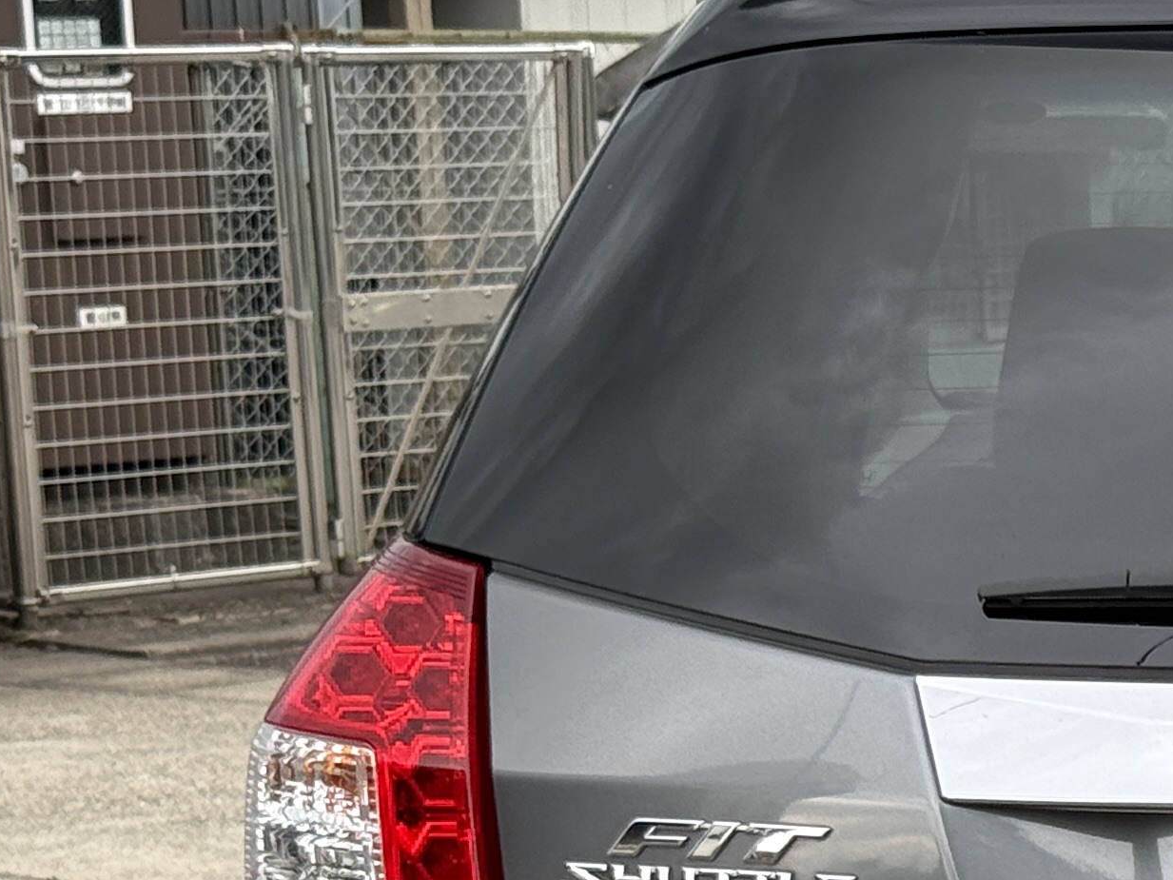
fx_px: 5321
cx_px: 1605
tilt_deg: -9.0
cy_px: 949
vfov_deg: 9.4
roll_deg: +1.7
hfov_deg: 12.1
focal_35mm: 157
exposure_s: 1/277
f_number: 1.78
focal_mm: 6.76
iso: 80
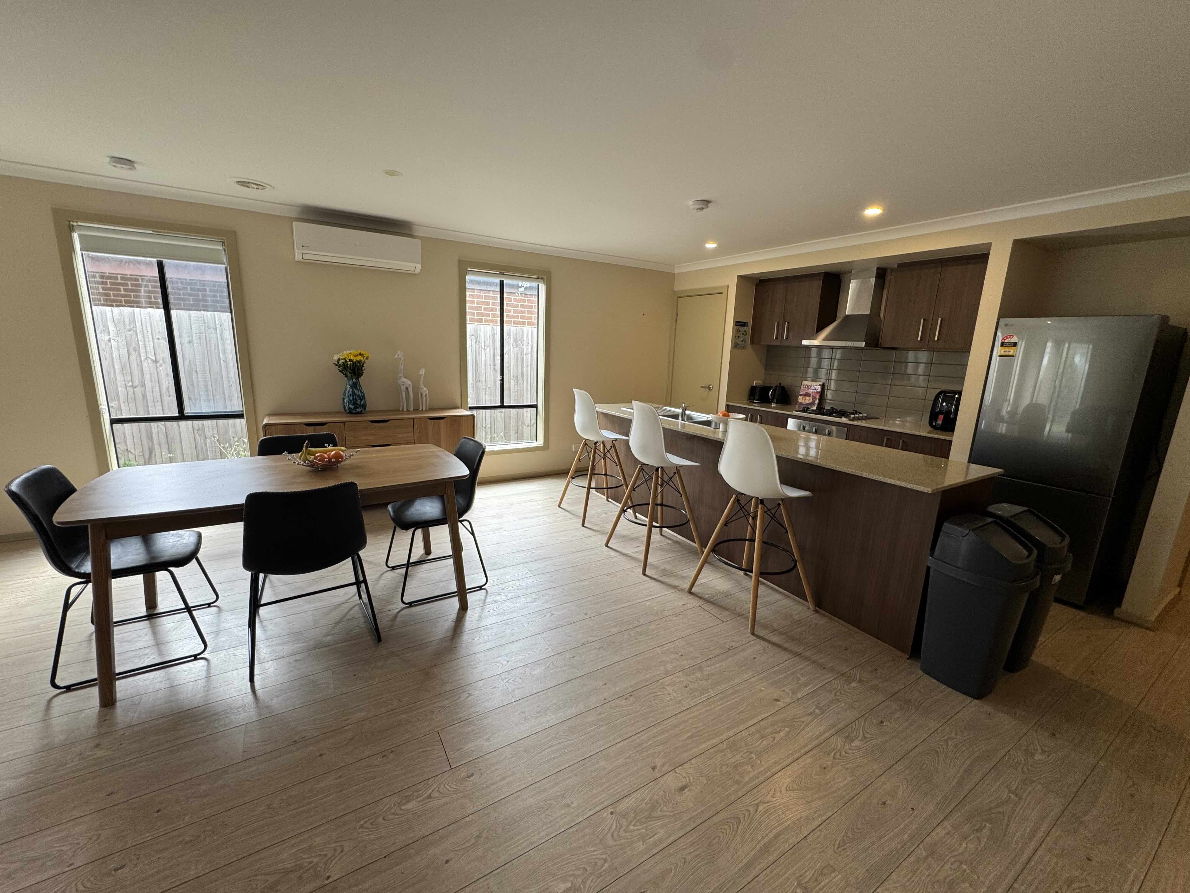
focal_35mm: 14
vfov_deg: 85.7
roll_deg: -1.8
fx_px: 481
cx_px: 595
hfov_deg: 102.1
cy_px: 446
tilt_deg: -10.2
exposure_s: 1/99
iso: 80
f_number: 2.2
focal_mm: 2.22
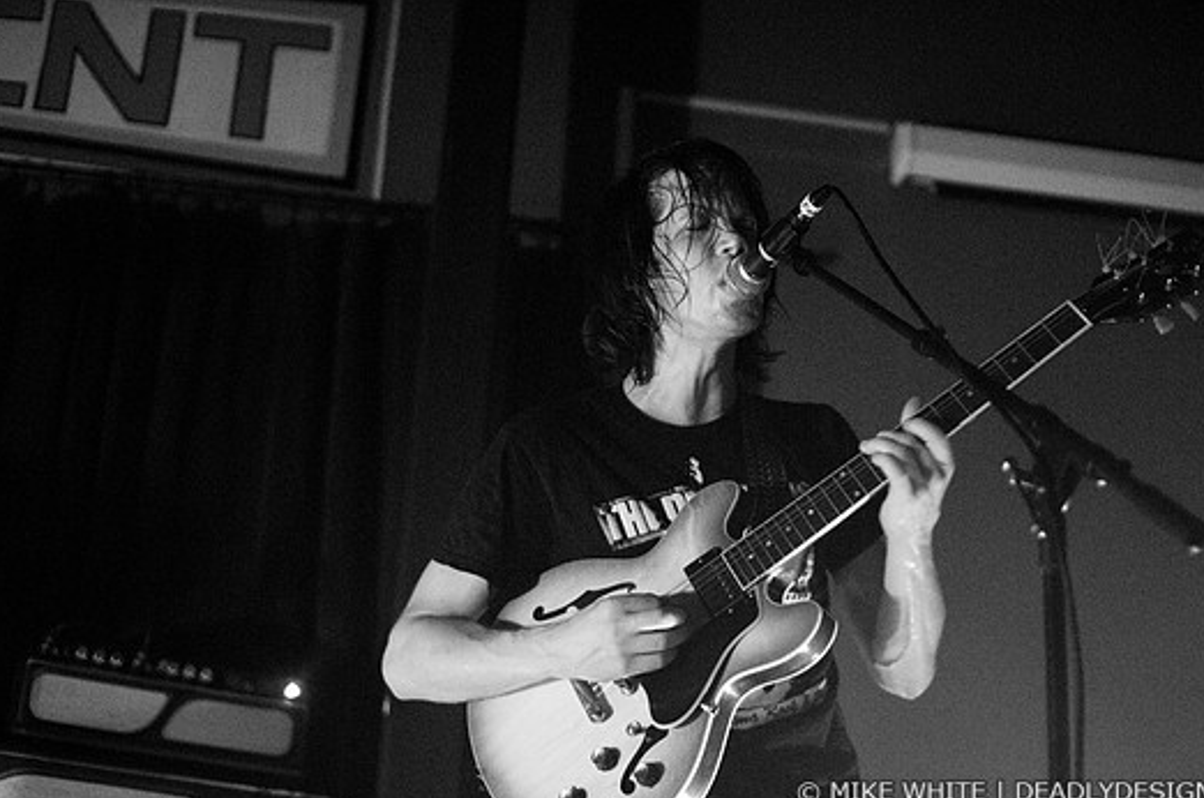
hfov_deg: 39.6
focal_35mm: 50
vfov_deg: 26.9
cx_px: 639
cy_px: 368
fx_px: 1669
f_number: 1.4
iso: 1000
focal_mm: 30
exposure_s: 1/100
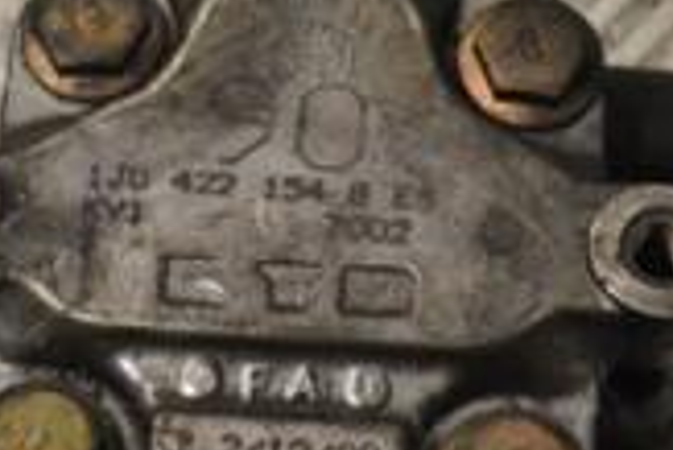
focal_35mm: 160
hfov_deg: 12.8
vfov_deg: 8.6
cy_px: 62
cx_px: 339
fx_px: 2991
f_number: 9
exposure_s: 1/320
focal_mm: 29
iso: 3200
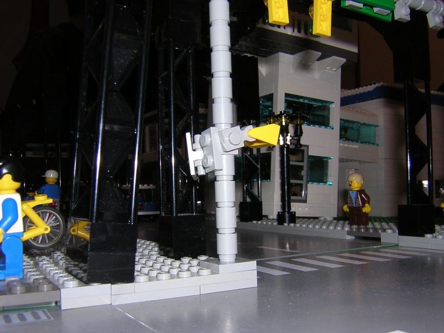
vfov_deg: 39.7
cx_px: 222
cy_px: 166
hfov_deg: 51.4
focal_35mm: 36
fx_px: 462
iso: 100
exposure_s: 1/60.1
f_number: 5.2
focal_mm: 4.7
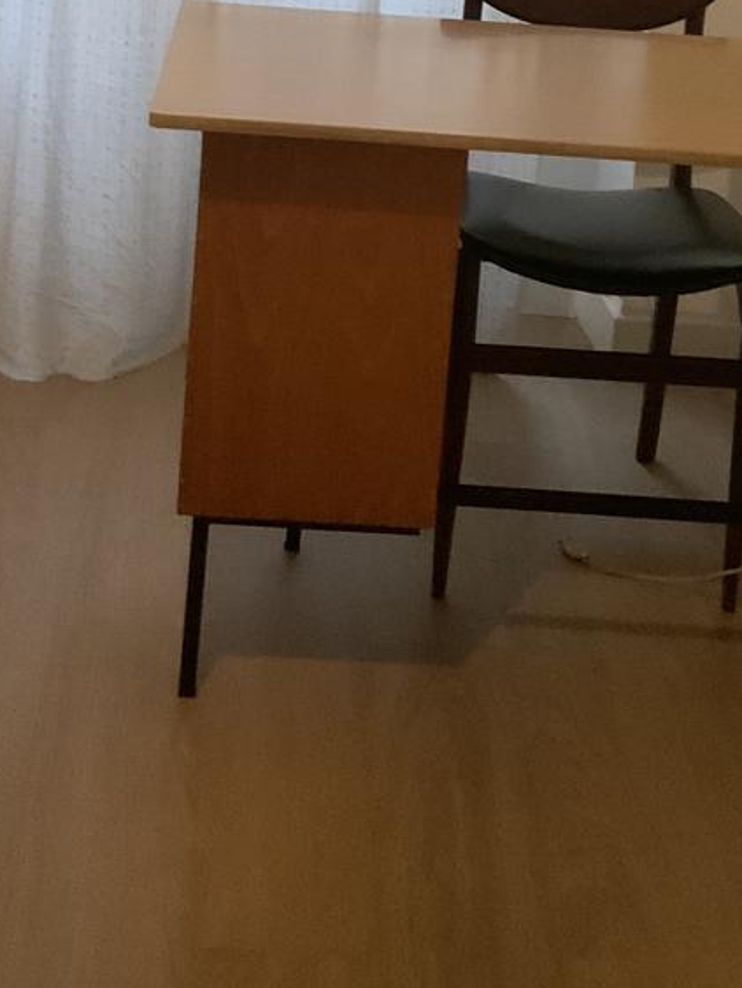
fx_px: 2198
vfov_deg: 23.7
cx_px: 410
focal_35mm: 77
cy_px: -112
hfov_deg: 19.2
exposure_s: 1/33
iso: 320
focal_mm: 3
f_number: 1.8
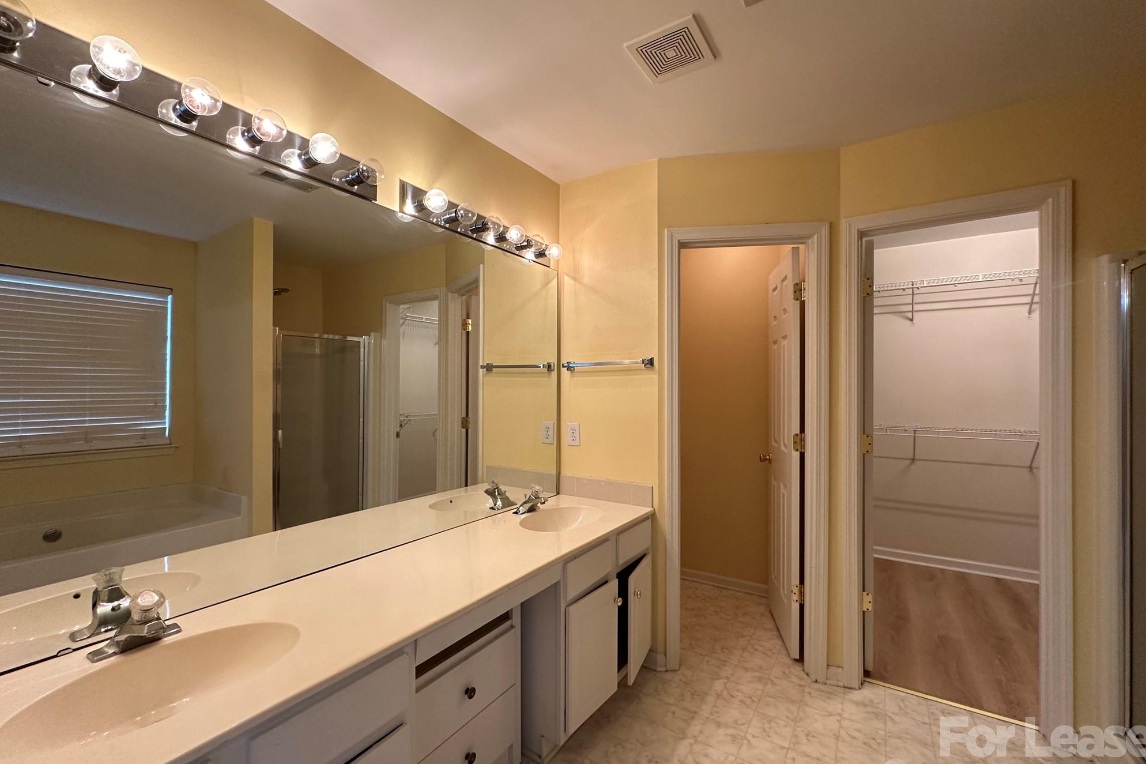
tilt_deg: +0.2
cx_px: 571
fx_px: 477
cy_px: 387
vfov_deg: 77.3
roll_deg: -0.1
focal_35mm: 15
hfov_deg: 100.4
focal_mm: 2.22
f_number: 2.2
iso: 200
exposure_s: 1/120
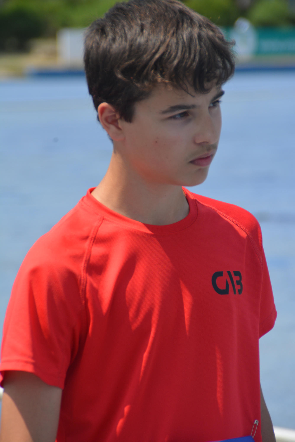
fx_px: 3699
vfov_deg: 6.8
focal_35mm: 301
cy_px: 221
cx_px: 148
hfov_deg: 4.6
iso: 400
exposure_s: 1/1250
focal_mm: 200
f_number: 6.3
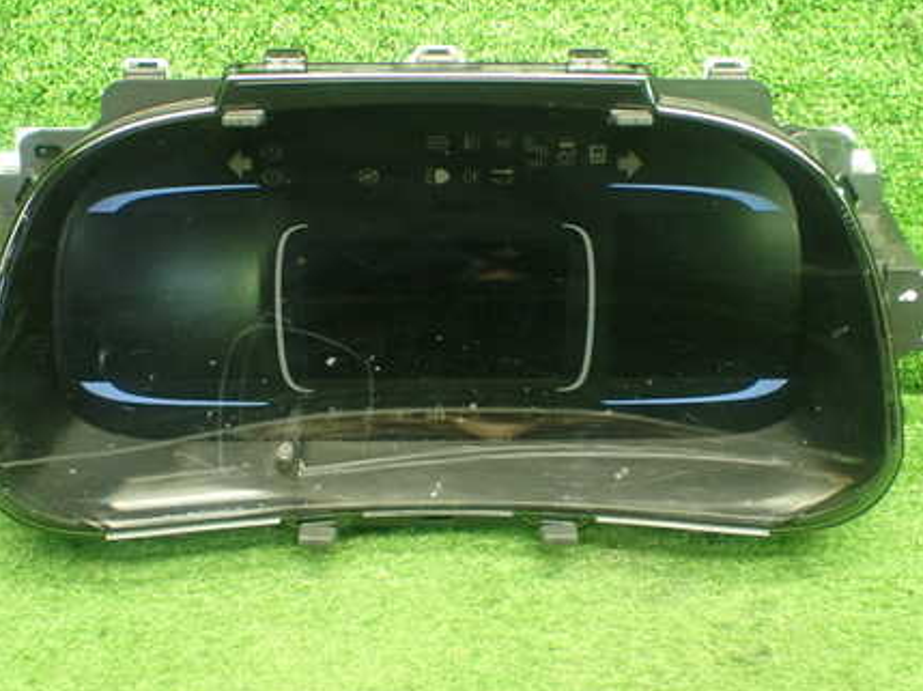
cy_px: 357
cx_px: 437
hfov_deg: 44.8
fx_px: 1119
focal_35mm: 42
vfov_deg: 34.3
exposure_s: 1/40
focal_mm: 5.4
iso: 800
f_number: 2.3
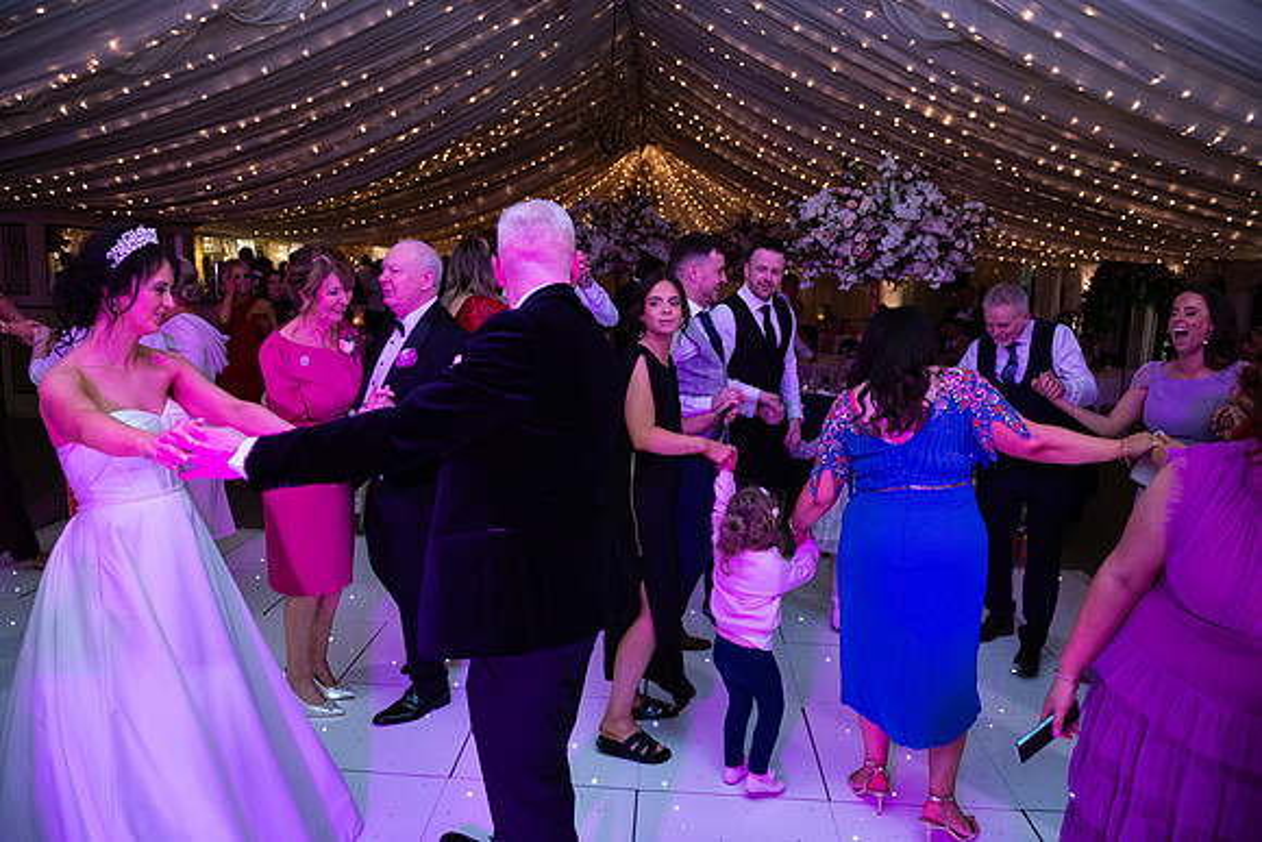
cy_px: 421
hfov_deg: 73.7
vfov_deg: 53.2
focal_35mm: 24
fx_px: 841
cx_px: 631
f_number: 3.5
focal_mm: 24
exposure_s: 1/160
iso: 1000
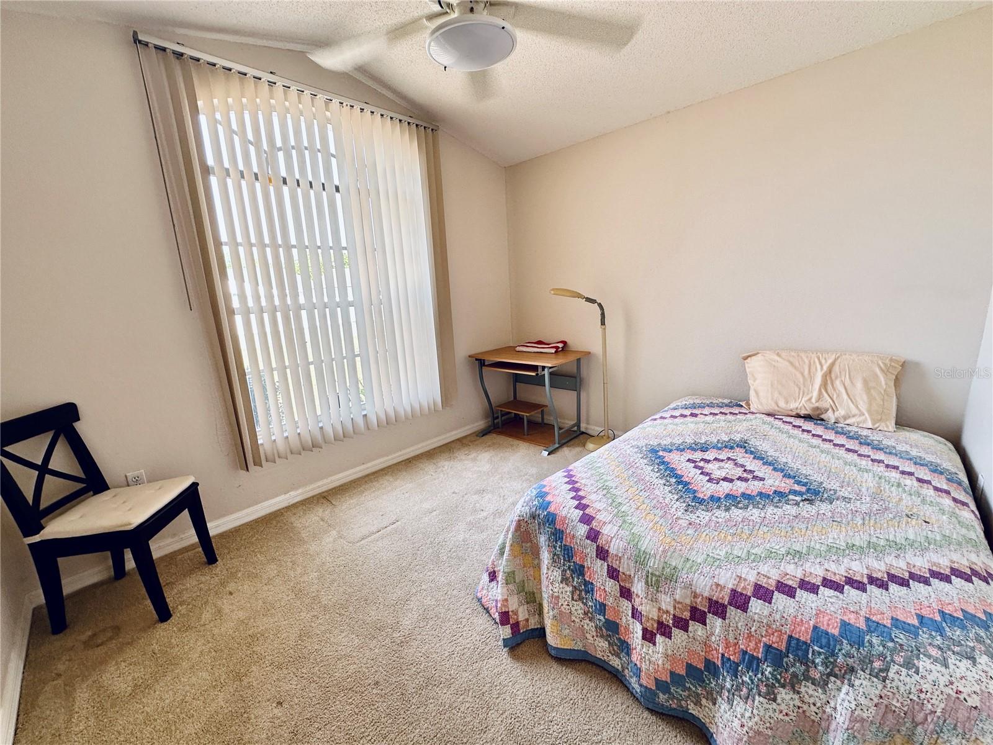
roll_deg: +3.4
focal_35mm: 14
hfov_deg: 102.1
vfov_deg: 85.7
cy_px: 372
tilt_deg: -12.2
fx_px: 402
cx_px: 496
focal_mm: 2.22
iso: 64
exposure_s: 1/99
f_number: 2.2
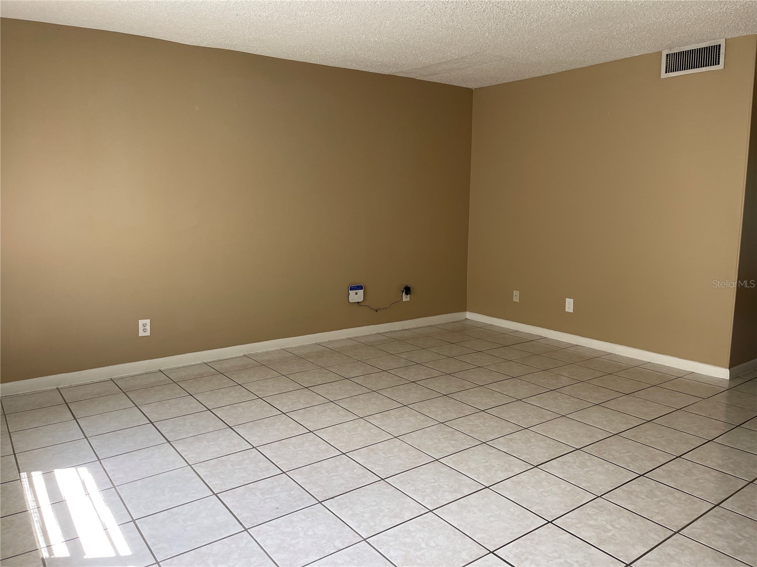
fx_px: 569
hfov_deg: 67.3
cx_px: 378
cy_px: 284
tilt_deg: -8.9
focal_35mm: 26
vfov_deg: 53.1
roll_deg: +0.7
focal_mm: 5.1
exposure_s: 1/121
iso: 80
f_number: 1.6
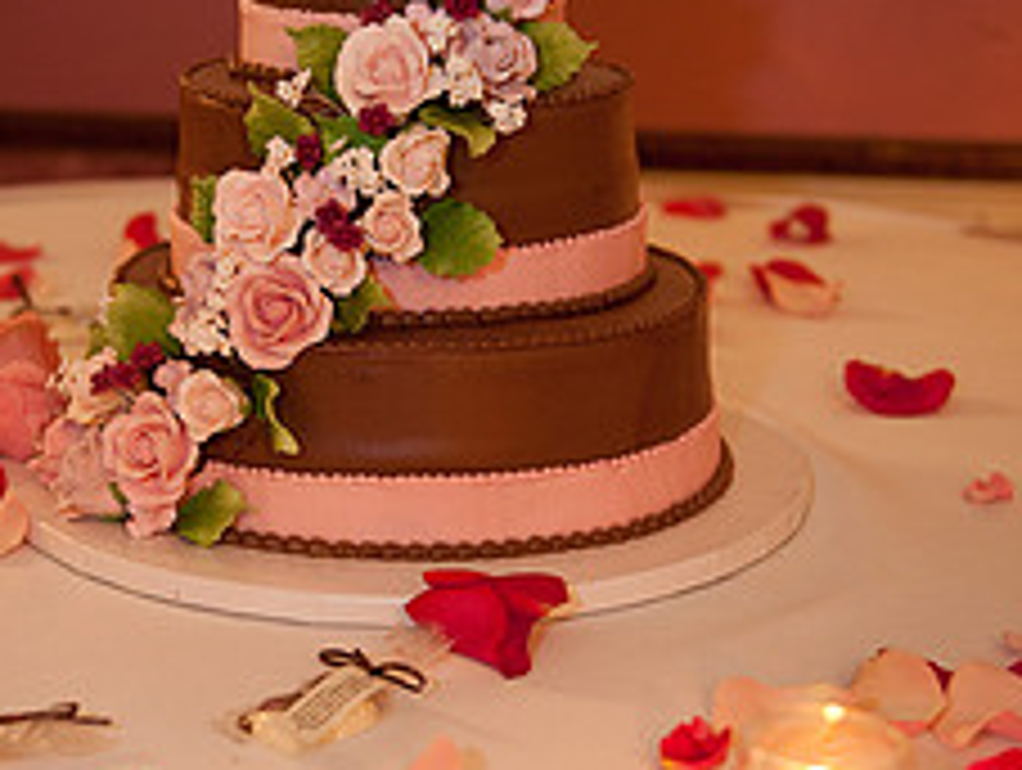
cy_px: 495
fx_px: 2247
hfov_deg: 25.6
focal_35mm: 76
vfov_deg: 19.4
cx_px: 407
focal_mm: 40
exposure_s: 1/80
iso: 1250
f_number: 2.8
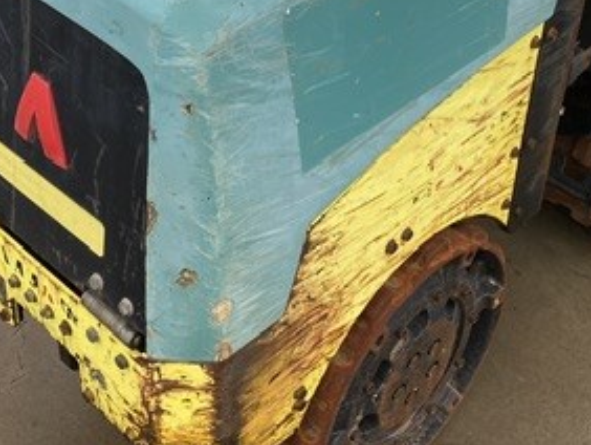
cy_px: 78
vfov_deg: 24.4
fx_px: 1008
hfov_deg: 32.7
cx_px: 314
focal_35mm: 59
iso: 32
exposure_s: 1/312
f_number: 1.8
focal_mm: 4.25
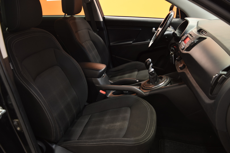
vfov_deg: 43.6
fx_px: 192
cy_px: 76
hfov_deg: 61.9
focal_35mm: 30
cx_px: 115
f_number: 3.8
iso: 100
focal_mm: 20
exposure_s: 1/5
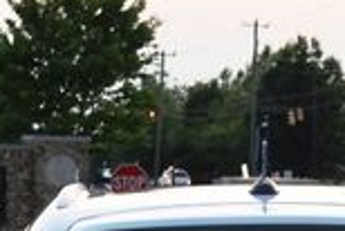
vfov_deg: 4.5
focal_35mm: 299
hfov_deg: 6.9
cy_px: 461
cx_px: 316
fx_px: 2868
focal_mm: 48
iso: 800
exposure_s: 1/250
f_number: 5.3
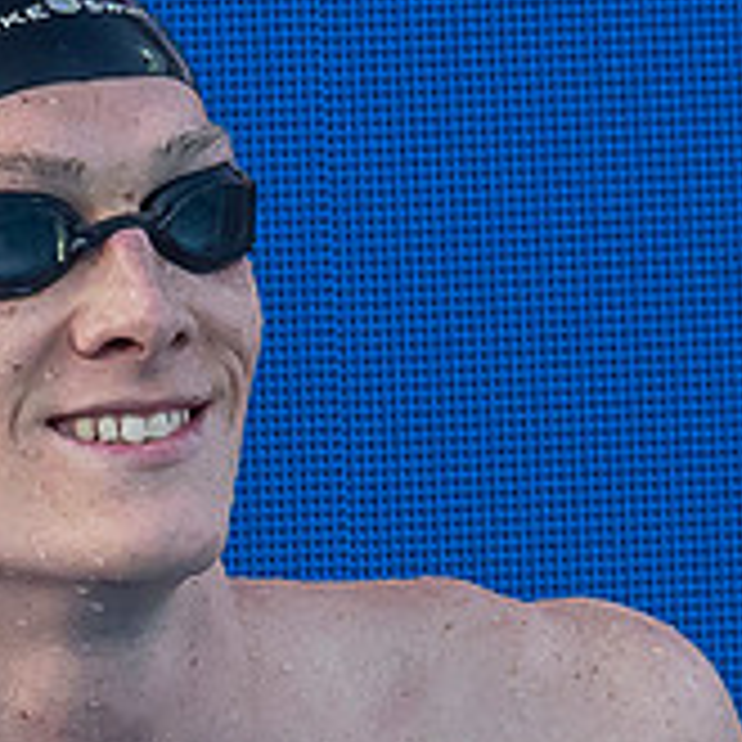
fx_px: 46732
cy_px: 999
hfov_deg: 0.9
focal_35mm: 1927
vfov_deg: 0.9
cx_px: -299
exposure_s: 1/1000
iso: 640
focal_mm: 150
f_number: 4
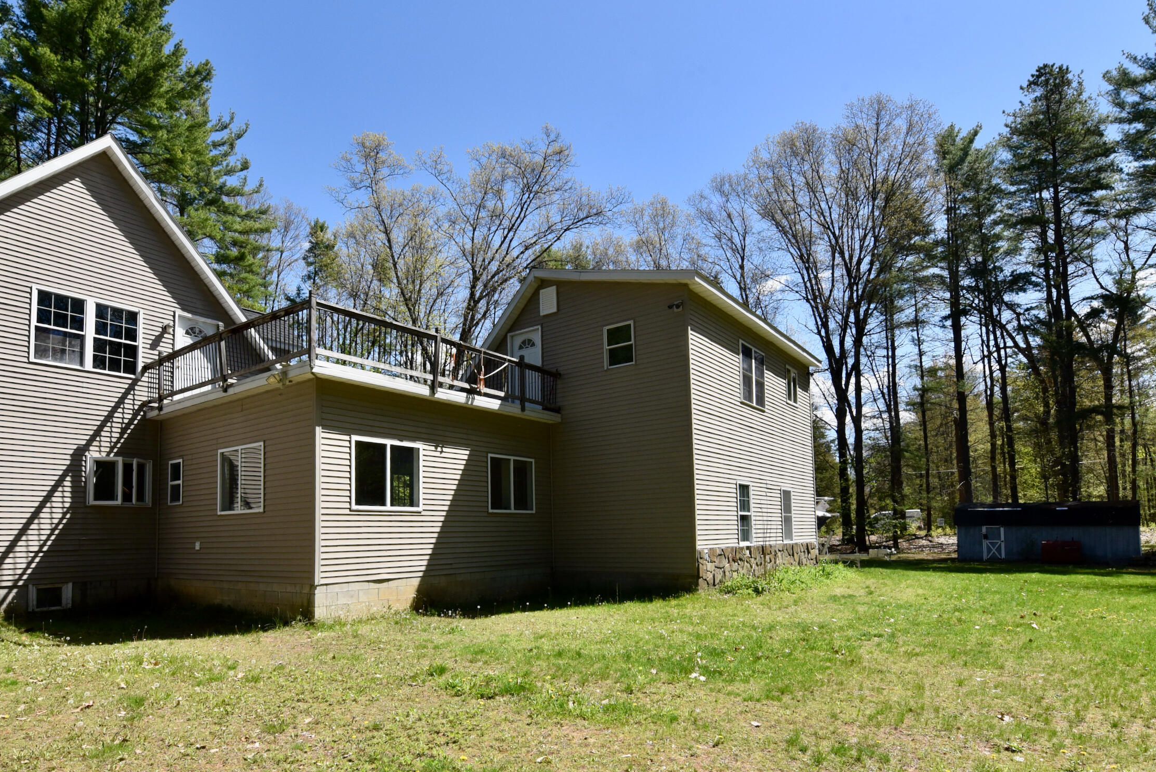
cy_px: 490
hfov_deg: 86.7
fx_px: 610
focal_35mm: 19
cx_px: 532
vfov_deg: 63.5
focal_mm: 14
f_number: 13
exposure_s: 1/640
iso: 800
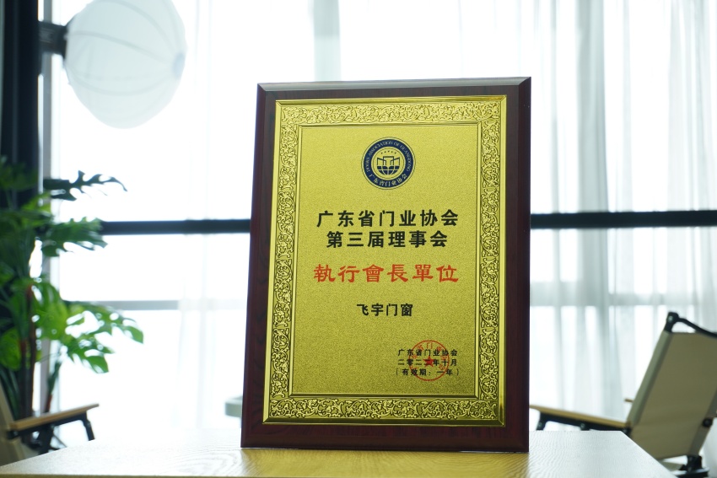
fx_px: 1494
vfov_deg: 18.2
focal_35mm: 75
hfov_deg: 27.0
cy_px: 239
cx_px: 358
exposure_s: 1/50
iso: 320
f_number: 5.6
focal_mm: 50
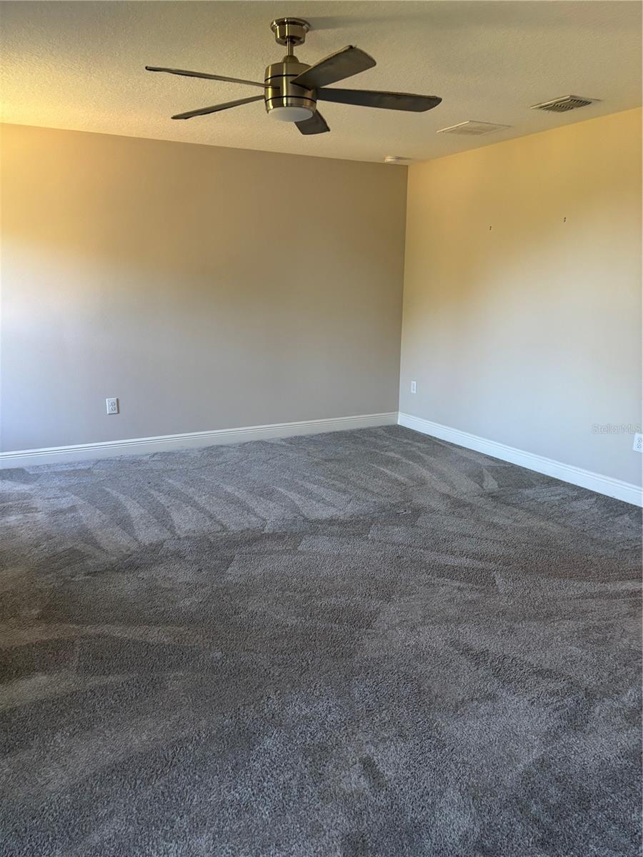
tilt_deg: -13.7
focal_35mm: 26
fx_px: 644
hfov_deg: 53.1
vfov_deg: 67.3
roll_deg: -0.2
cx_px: 322
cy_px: 428
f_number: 1.6
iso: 250
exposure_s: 1/60
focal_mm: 5.96
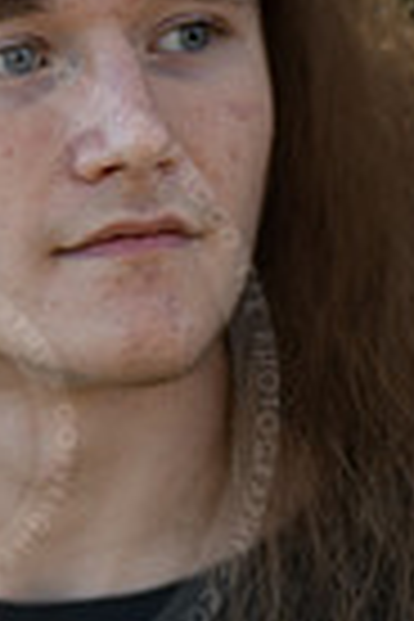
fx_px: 7158
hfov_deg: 3.3
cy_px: 558
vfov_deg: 5.0
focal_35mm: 415
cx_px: -32
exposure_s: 1/1250
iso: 80
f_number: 1.2
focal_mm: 85
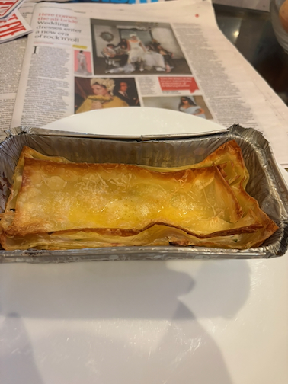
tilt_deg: -50.5
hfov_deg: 53.1
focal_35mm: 26
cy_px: 192
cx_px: 144
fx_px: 288
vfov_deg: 67.3
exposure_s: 1/59
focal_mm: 5.96
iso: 320
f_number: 1.6
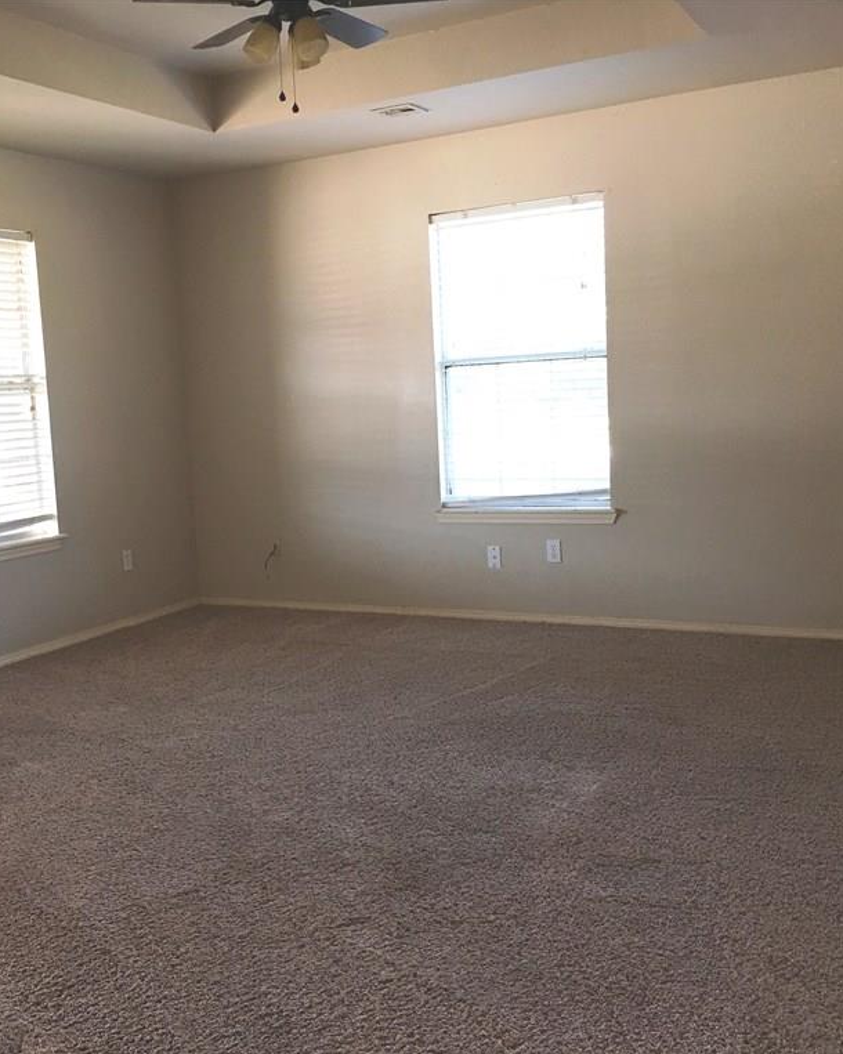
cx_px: 296
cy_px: 528
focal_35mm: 38
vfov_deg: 47.9
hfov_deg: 38.8
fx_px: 1186
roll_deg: +3.3
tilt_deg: -5.9
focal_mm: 4.15
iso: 40
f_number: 2.2
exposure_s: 1/30
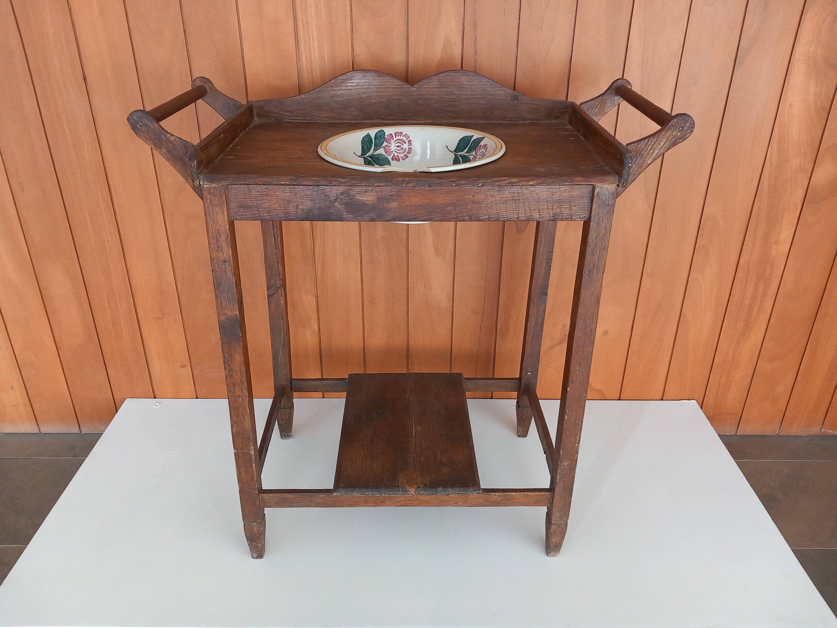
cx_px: 418
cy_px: 314
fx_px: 653
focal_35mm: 27
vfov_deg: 51.4
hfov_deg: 65.3
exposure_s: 1/50
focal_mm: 4
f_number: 1.8
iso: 100
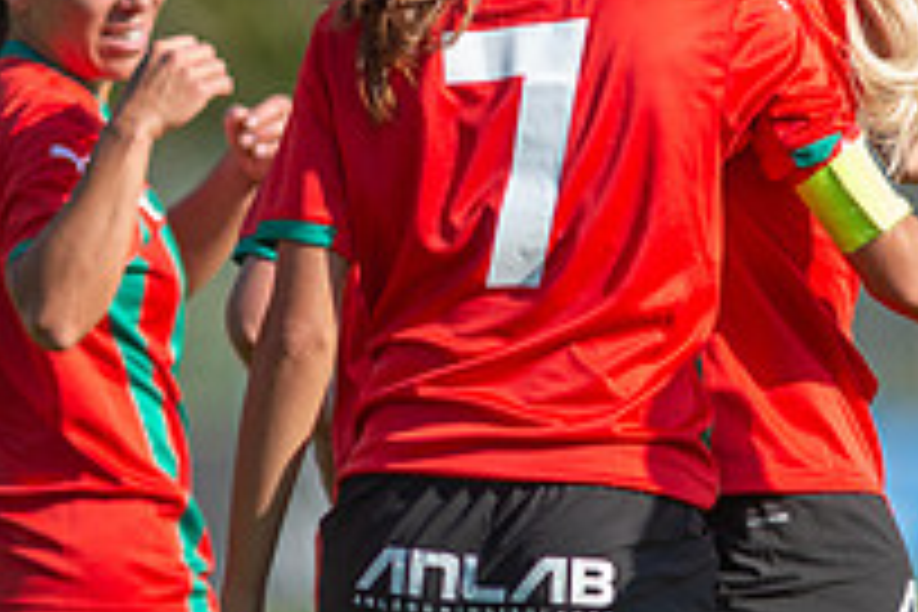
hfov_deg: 2.4
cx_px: 612
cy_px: 220
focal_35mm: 854
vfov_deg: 1.6
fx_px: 21775
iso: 140
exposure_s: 1/1600
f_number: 3.2
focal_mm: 300
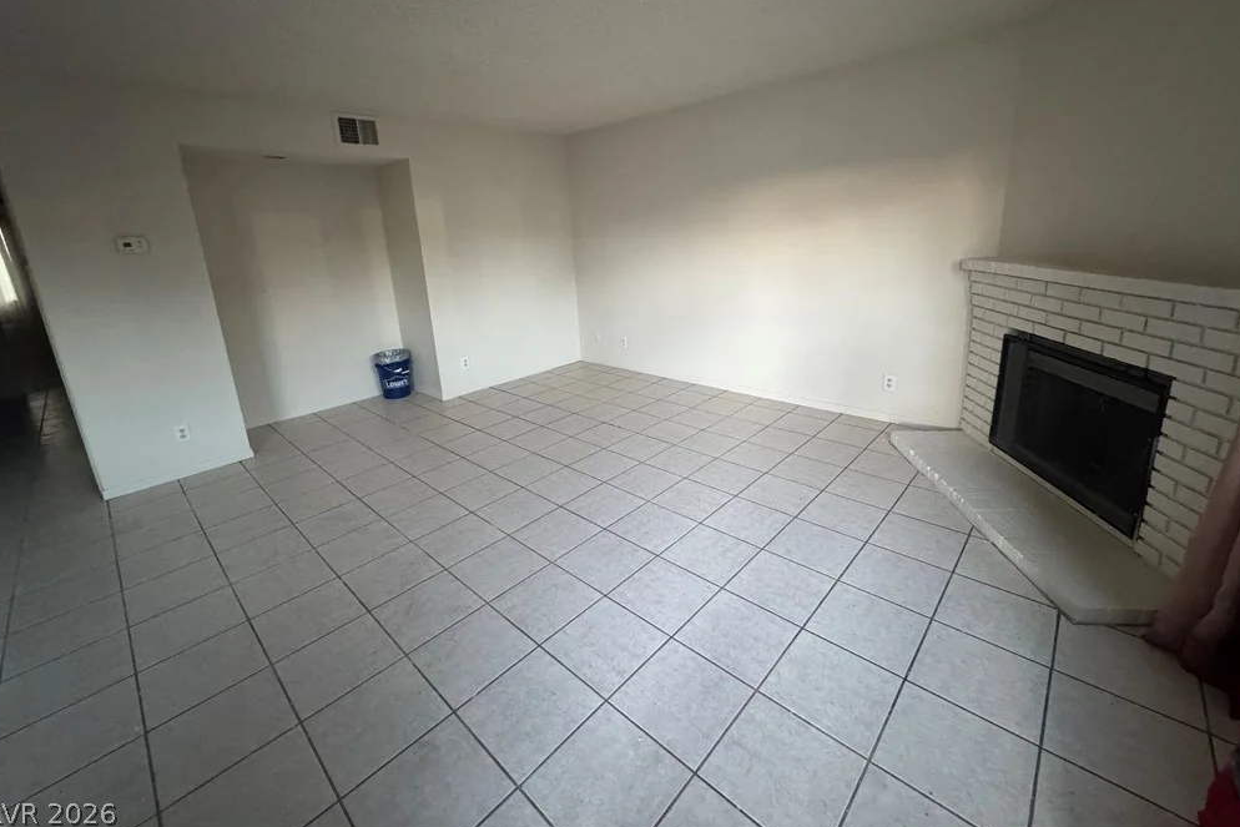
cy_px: 355
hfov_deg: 100.4
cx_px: 619
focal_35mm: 15
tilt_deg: -14.3
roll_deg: +2.9
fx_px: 517
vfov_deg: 76.9
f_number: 2.2
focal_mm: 2.22
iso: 1250
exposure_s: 1/60
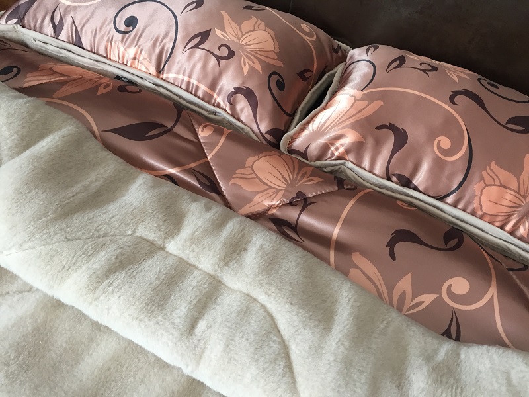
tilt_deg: -49.9
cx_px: 264
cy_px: 198
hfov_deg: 61.7
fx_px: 443
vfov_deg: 48.2
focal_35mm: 29
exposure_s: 1/33
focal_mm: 4.15
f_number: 2.2
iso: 125
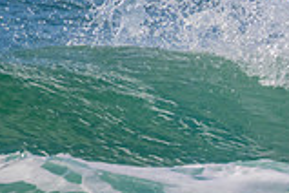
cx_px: 522
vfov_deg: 0.5
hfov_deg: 0.7
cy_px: 48
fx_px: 23431
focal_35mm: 2919
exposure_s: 1/2000
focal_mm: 800
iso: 1000
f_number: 11
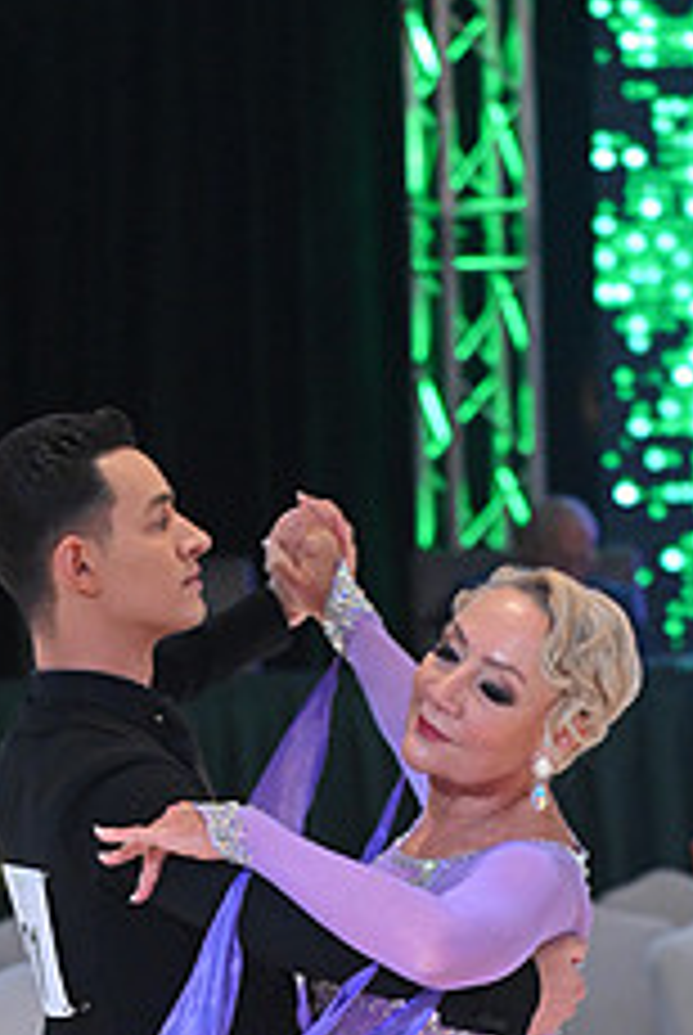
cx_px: 169
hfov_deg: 4.9
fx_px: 8118
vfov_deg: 7.2
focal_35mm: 282
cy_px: 1260
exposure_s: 1/400
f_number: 5
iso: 3600
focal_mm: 112
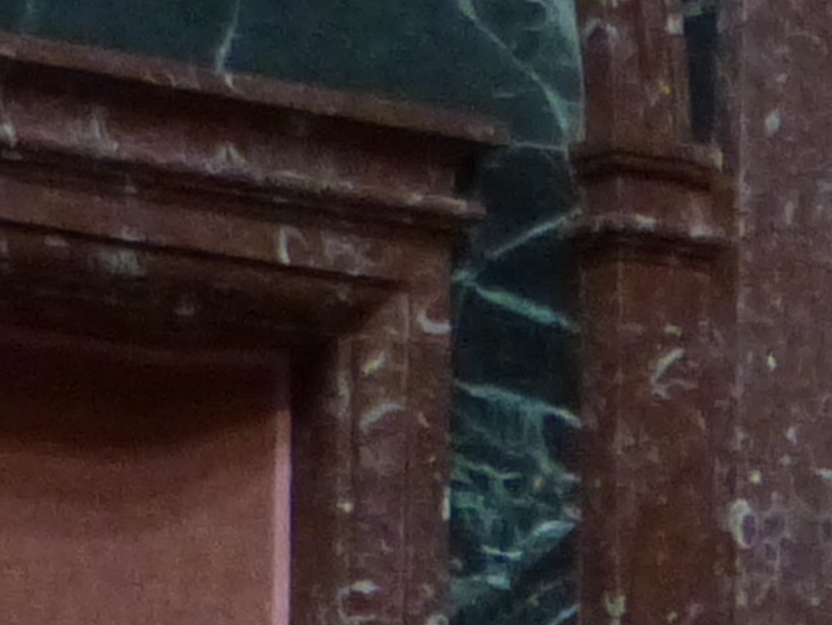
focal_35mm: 254
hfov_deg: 7.5
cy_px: 1454
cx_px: 1536
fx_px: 6109
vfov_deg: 5.7
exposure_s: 1/40
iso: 400
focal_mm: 6
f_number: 2.8
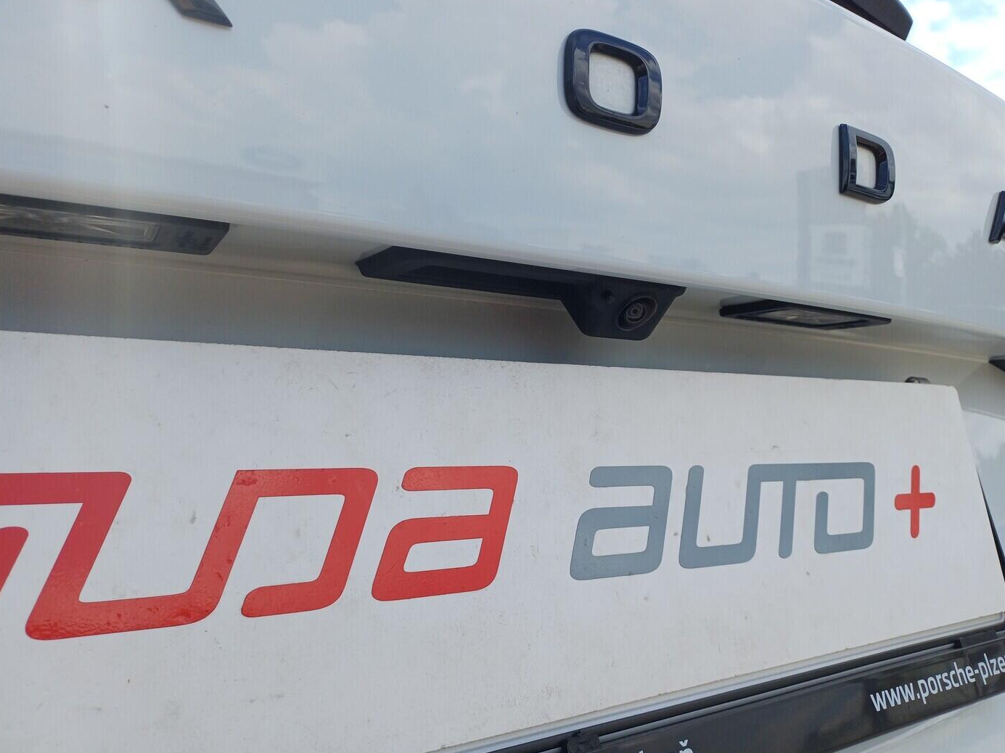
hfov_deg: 67.3
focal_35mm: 26
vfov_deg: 53.0
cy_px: 373
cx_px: 519
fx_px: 755
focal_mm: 4.65
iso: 50
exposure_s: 1/736
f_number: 1.8
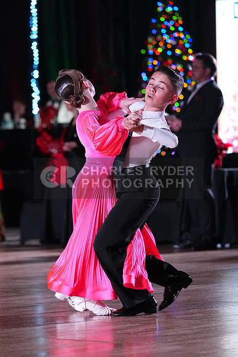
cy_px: 178
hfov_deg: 6.9
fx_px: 1982
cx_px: 119
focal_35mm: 200
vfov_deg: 10.3
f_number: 5
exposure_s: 1/400
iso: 8000
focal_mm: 200
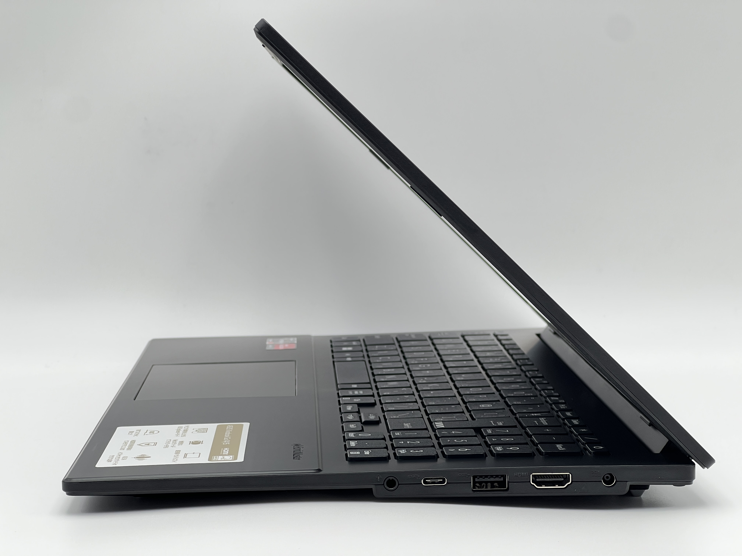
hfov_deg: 25.3
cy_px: 278
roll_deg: +0.6
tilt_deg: -5.7
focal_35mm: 77
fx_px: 1651
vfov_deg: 19.1
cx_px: 371
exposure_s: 1/100
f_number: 2.8
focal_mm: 9
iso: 50
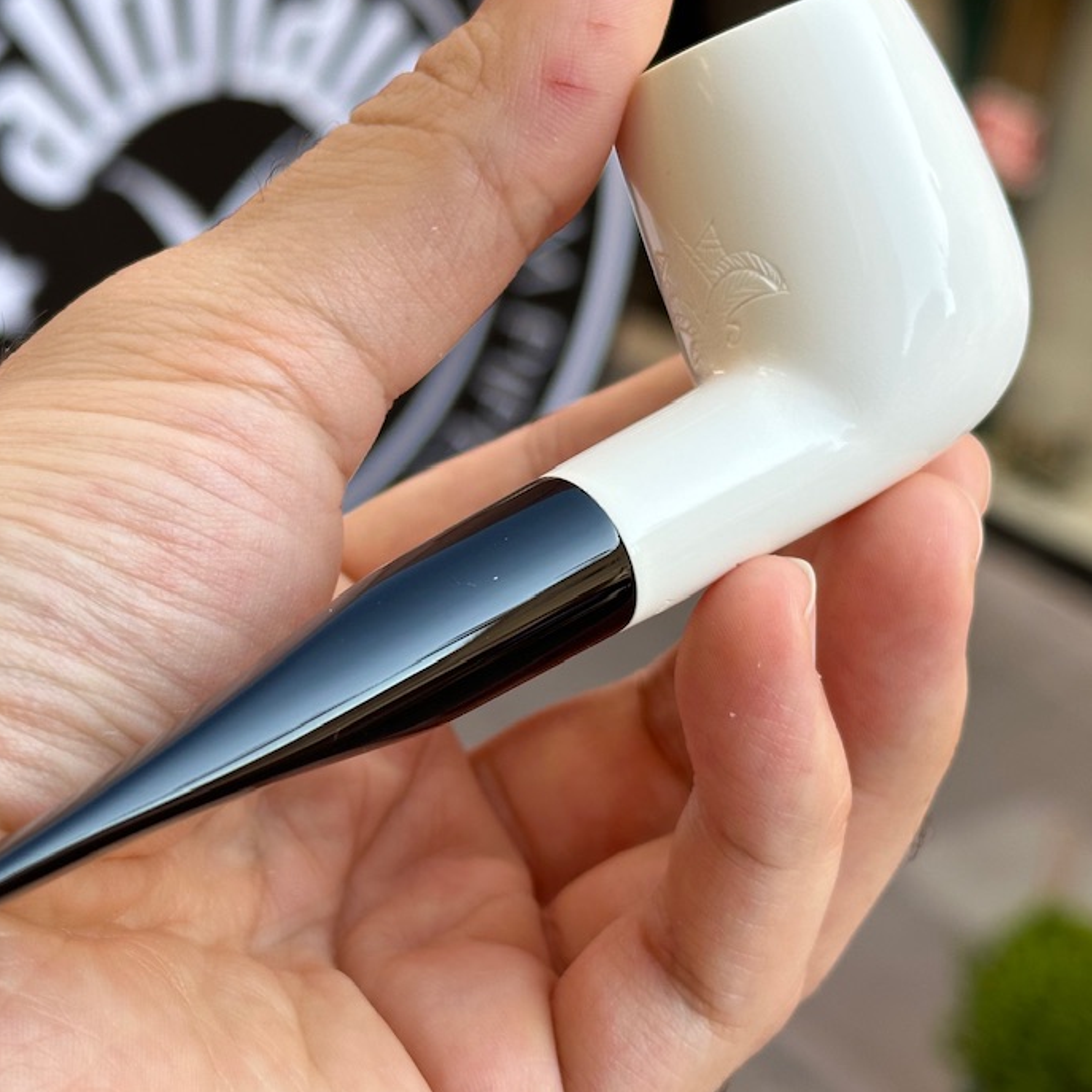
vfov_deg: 21.9
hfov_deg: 21.9
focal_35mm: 79
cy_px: 461
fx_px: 2820
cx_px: 393
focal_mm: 6.86
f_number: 1.78
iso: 64
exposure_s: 1/430
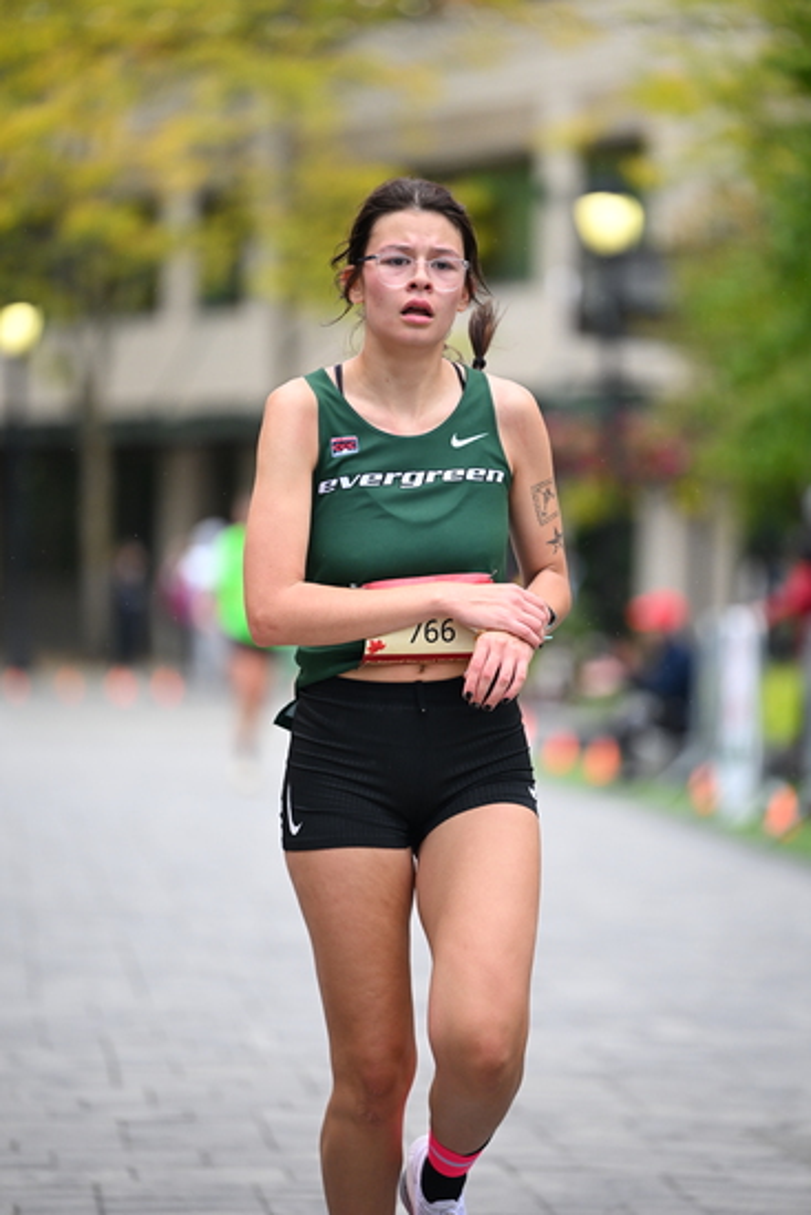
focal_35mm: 190
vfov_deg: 10.8
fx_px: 6416
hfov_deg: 7.2
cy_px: 608
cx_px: 406
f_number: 2.8
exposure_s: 1/2000
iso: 1250
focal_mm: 190
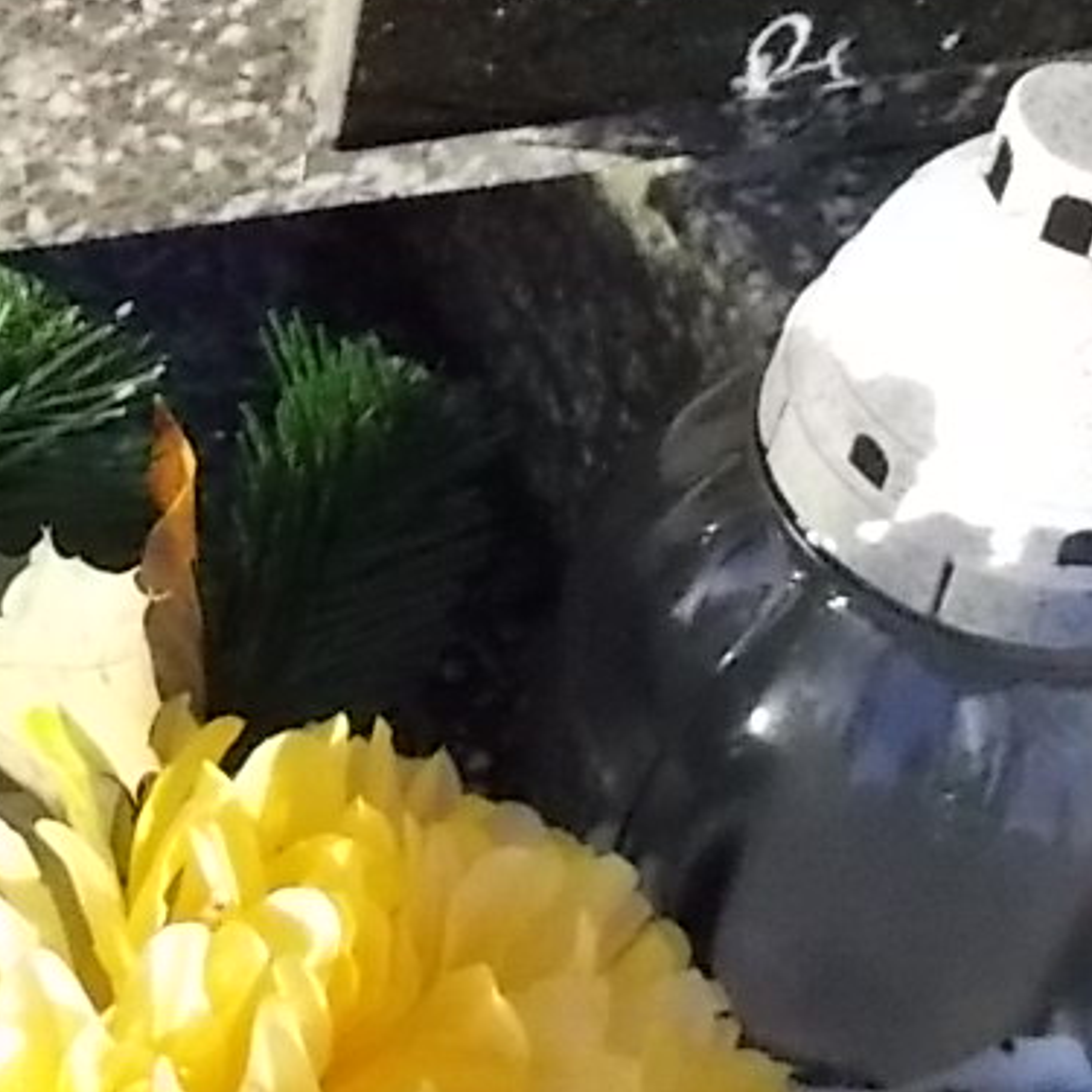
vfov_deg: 16.3
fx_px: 3498
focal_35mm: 98
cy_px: -510
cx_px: 166
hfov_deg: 17.5
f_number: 8
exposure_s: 1/160
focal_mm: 4.6
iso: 400
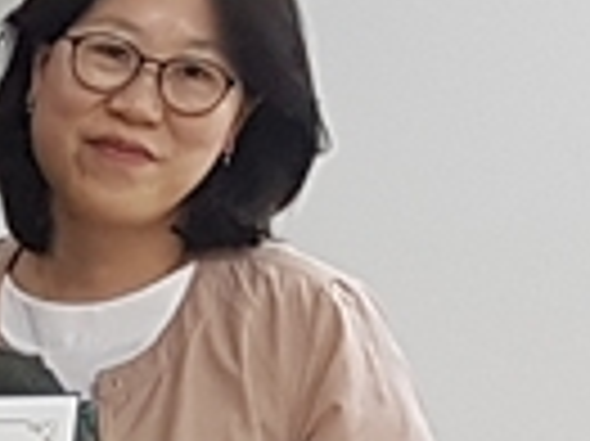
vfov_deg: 8.7
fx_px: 2708
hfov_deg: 10.2
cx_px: -995
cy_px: 940
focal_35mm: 159
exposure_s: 1/60
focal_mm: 4.2
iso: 125
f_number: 1.7
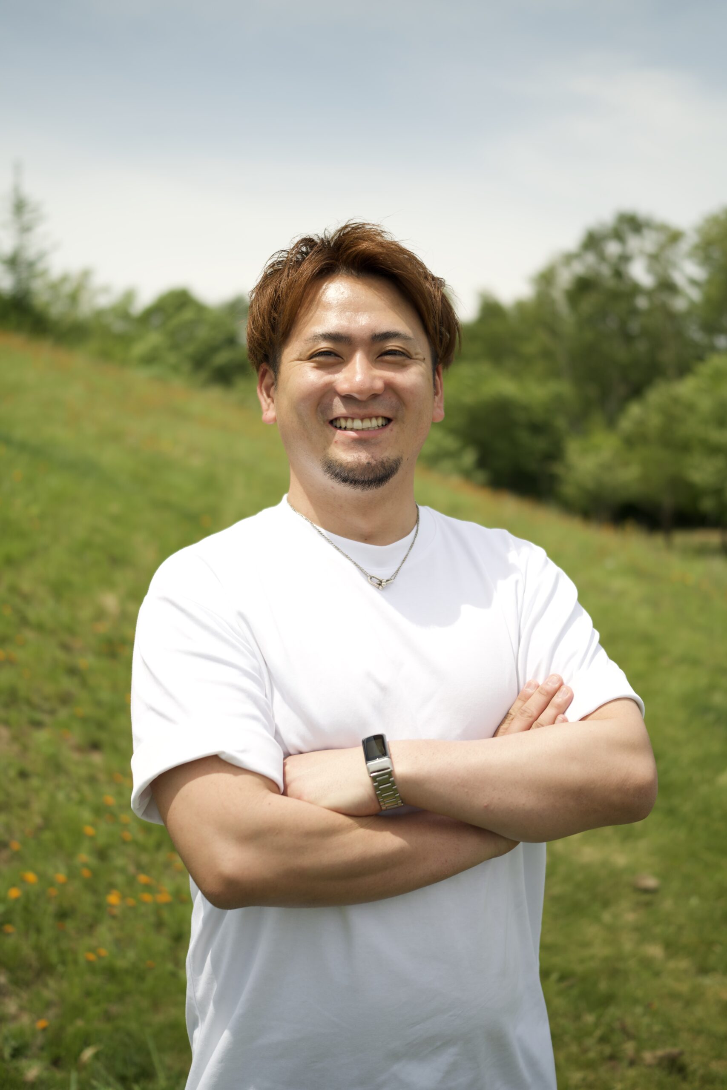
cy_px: 545
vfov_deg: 43.6
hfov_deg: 29.9
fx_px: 1363
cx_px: 364
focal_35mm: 45
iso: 100
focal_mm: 45
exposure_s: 1/125
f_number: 2.8
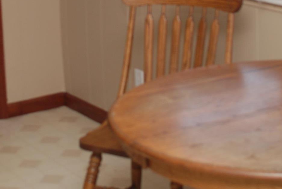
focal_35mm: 108
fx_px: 847
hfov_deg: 18.9
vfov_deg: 12.4
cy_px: -41
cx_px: 101
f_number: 4
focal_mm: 22
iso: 100
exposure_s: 1/60
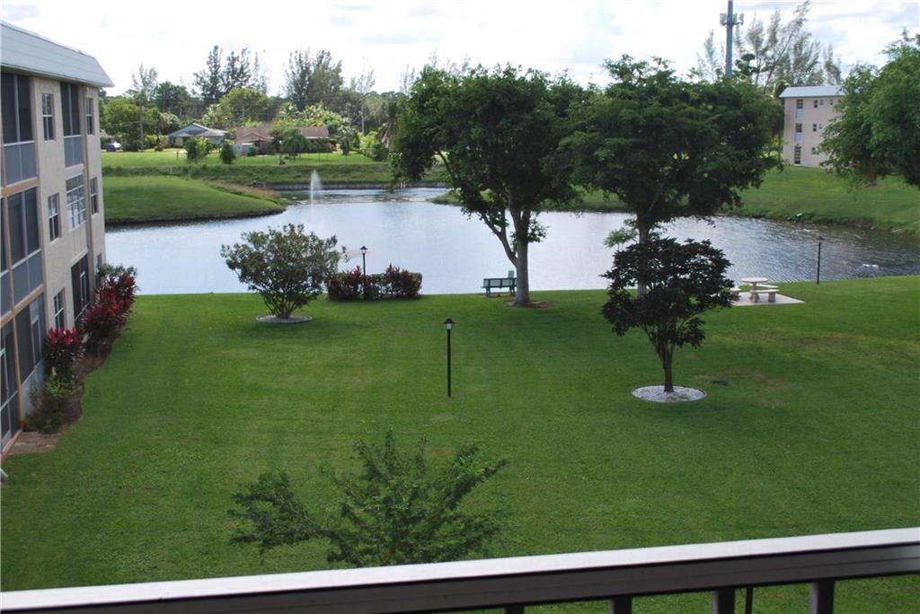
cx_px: 460
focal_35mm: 44
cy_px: 307
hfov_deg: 44.9
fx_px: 1112
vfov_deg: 30.9
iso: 100
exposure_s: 1/125
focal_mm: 29
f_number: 5.6
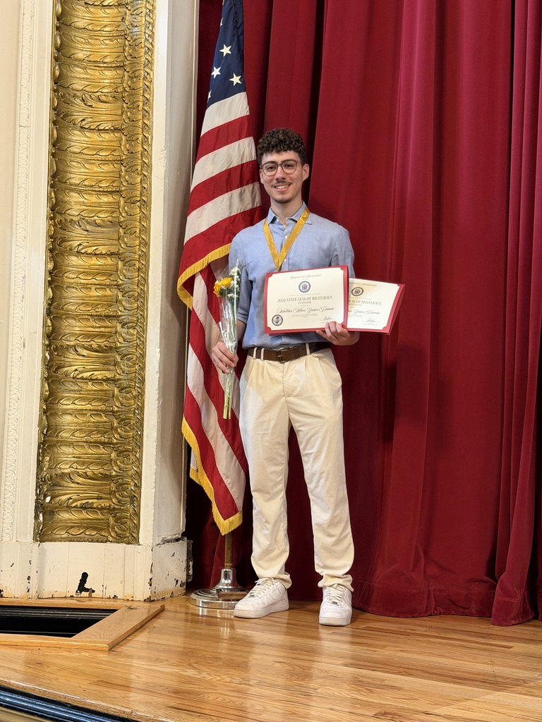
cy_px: 361
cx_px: 271
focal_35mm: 48
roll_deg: -1.5
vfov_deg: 39.7
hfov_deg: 30.3
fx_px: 1002
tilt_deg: +4.2
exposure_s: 1/40
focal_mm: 6.76
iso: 320
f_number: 1.78
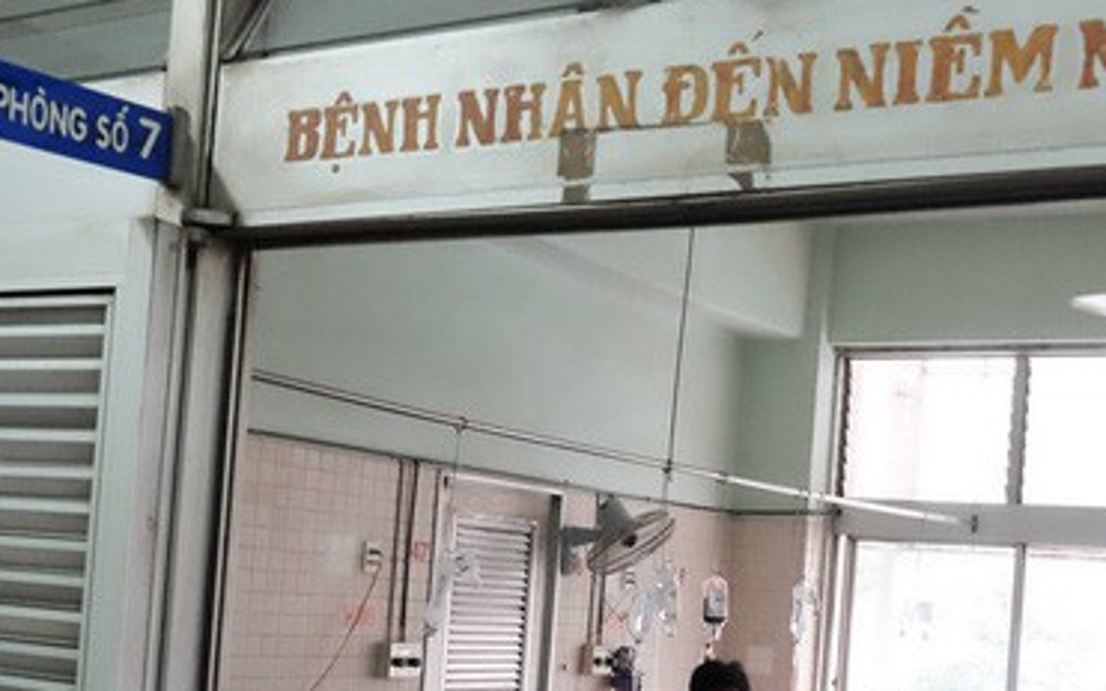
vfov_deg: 25.8
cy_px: 578
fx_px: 1477
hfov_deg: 40.8
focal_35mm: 49
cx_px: 680
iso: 6400
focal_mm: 18
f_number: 4.5
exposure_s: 1/125
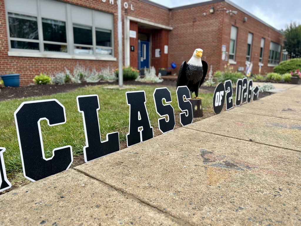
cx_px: 150
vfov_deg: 53.1
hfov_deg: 67.3
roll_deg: -0.4
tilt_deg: -10.3
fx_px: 226
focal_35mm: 26
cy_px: 113
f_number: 1.5
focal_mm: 5.7
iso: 50
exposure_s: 1/399
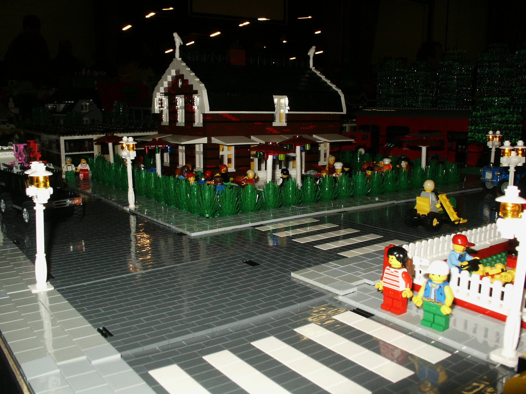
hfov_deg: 52.6
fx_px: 532
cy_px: 197
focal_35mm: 35
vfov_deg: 40.7
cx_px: 263
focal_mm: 7.18
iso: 200
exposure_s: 1/45
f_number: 6.7
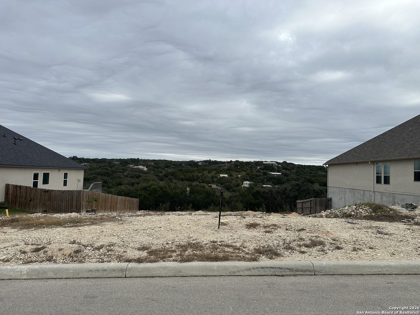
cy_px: 158
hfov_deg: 71.6
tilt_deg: +3.1
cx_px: 210
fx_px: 291
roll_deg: -2.7
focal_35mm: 24
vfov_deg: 56.8
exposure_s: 1/5848
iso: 80
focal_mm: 6.86
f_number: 1.78
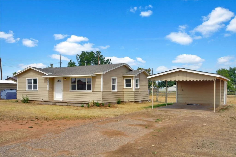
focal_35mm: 33
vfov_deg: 39.9
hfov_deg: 57.3
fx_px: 216
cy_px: 78
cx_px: 118
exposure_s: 1/60
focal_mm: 22
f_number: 16
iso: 200
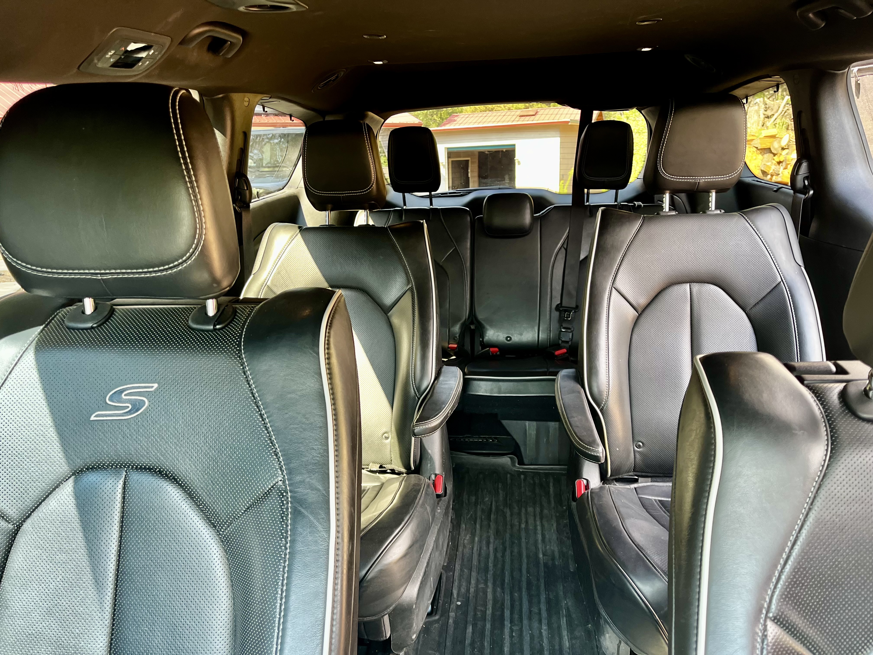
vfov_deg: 53.1
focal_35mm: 26
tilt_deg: -12.6
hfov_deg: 67.3
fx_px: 656
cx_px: 436
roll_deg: +1.8
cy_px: 328
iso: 125
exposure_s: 1/121
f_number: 1.6
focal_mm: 5.1
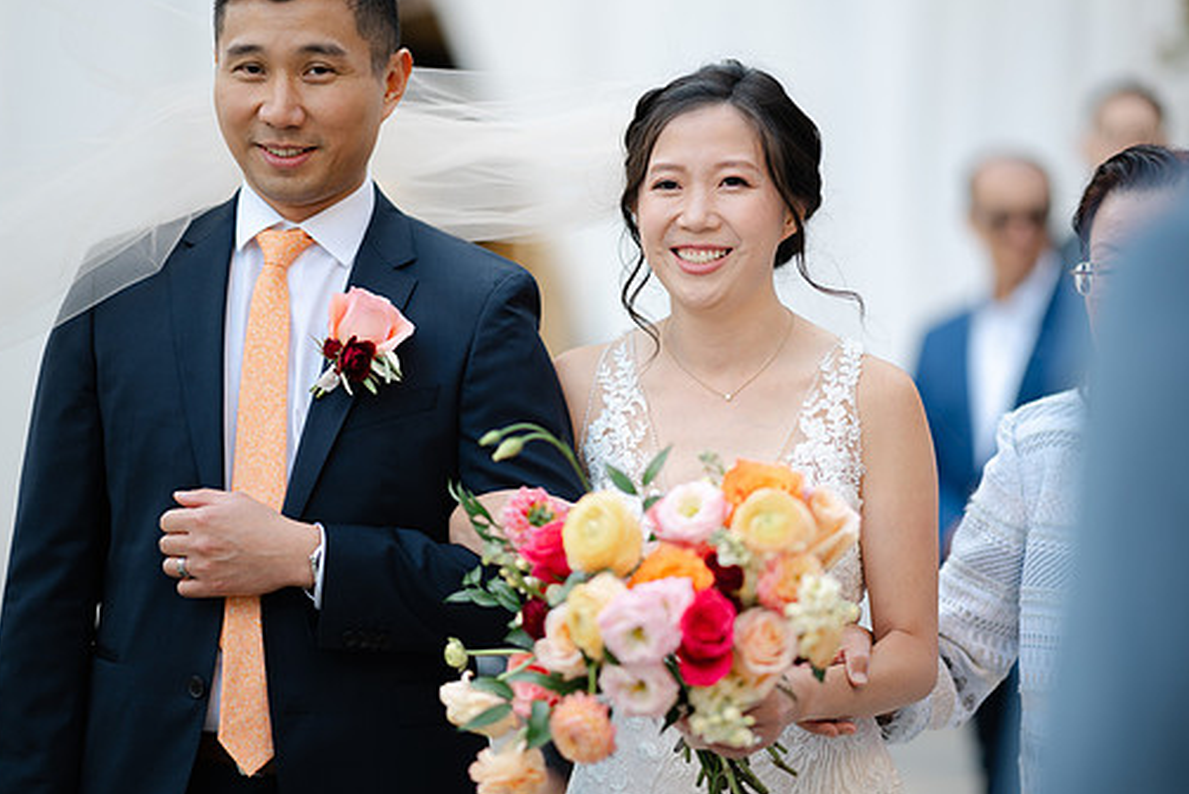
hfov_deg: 16.9
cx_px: 669
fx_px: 3998
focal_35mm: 121
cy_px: 431
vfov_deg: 11.3
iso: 64
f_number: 1.4
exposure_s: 1/320
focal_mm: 105
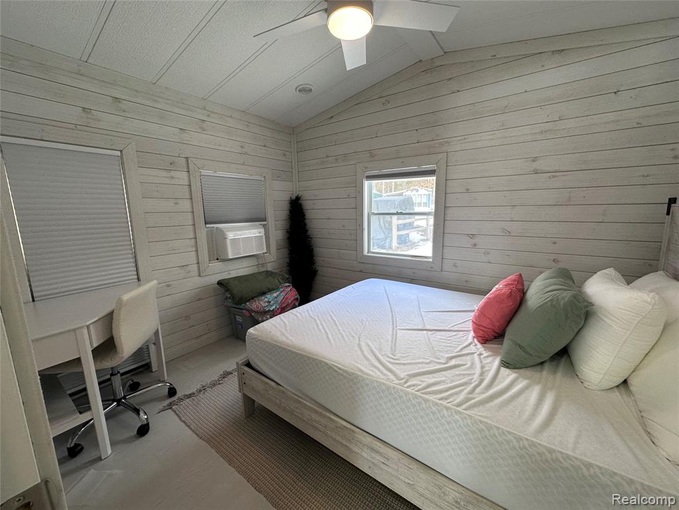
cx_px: 340
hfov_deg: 102.1
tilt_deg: -9.4
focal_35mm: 14
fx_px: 275
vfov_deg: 85.7
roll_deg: +1.7
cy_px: 255
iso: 125
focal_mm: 2.22
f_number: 2.2
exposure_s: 1/120
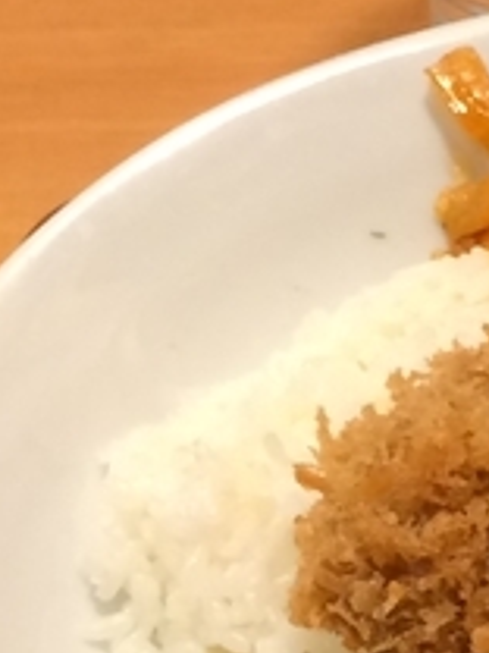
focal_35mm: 167
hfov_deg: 8.1
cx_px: 1232
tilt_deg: -56.6
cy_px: 1086
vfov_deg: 11.2
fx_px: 3145
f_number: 2.2
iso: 80
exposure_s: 1/30
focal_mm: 4.15
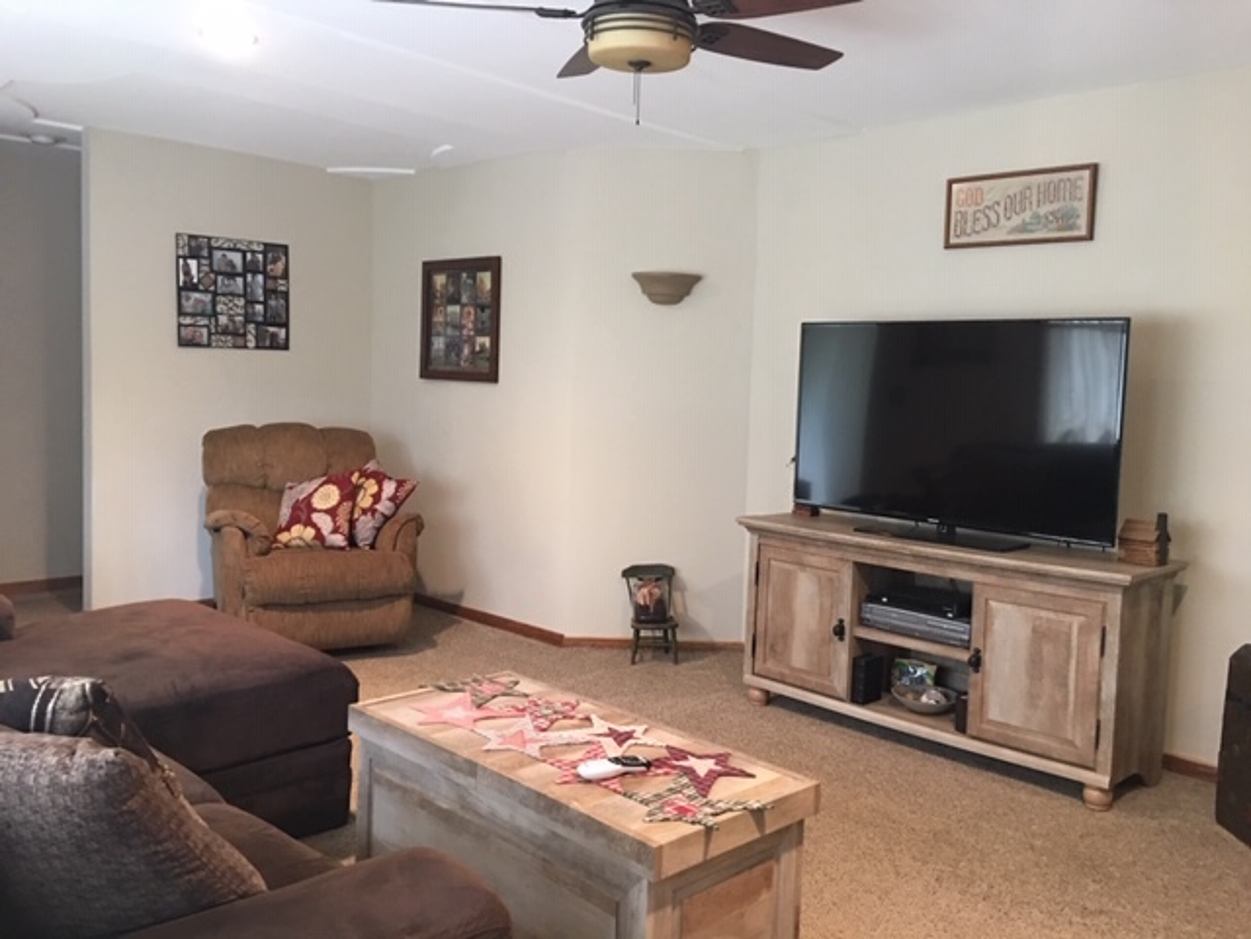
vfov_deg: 48.2
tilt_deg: -4.3
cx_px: 626
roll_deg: -2.2
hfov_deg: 61.7
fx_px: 1048
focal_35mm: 29
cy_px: 470
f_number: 2.2
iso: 80
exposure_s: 1/10
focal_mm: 4.15
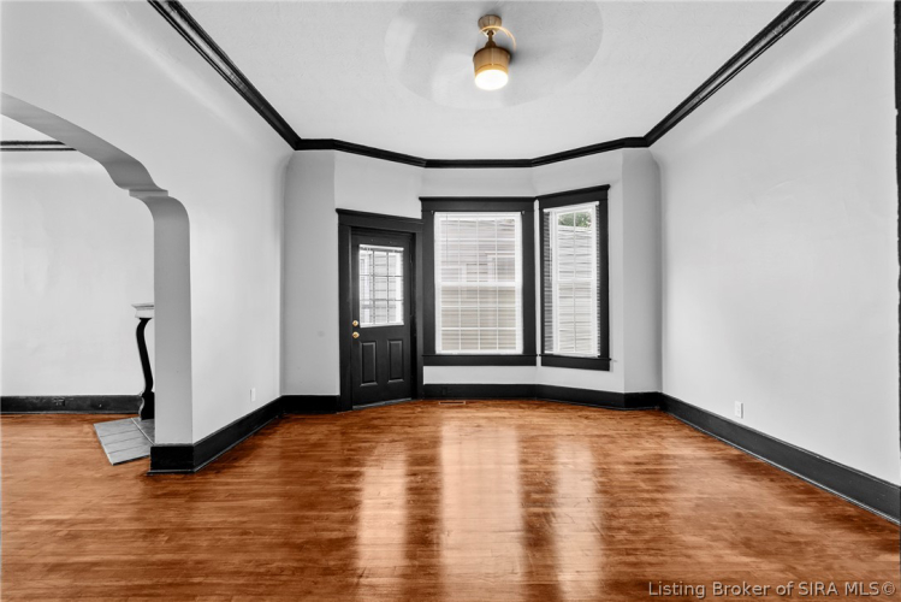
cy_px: 301
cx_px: 450
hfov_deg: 96.7
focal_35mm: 16
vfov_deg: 73.8
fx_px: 401
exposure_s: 1/2.5
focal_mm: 16
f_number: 11
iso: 1000
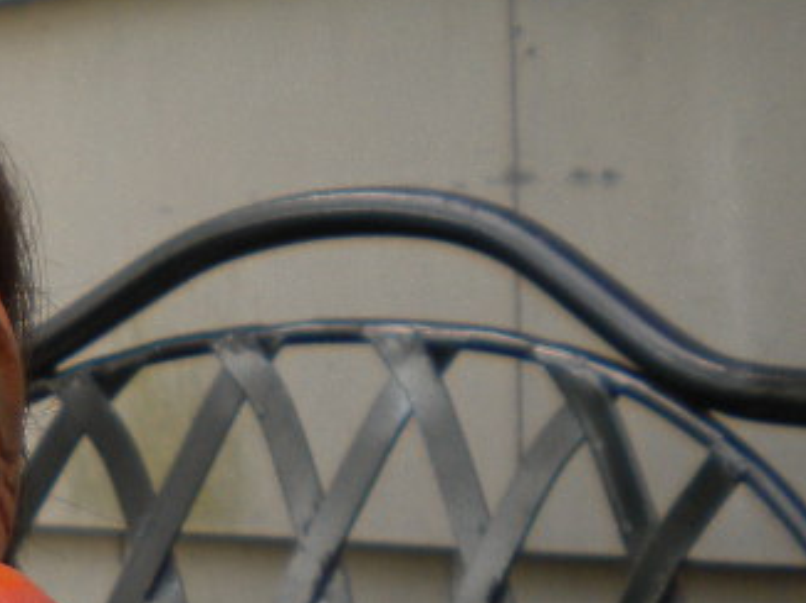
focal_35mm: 110
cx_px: -440
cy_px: 734
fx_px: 2559
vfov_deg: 13.1
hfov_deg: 16.2
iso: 80
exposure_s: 1/59.6
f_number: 3.1
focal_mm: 6.3
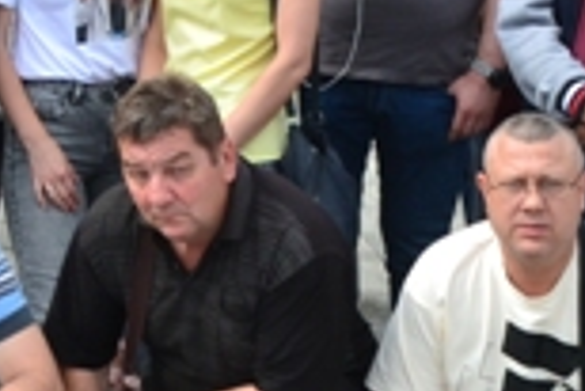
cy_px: -241
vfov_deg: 8.6
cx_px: -274
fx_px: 2537
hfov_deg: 12.5
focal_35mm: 156
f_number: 10
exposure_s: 1/200
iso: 400
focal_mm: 20
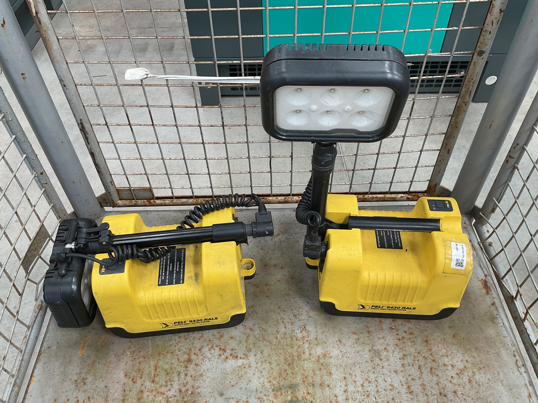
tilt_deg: -47.3
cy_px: 202
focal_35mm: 29
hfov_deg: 61.7
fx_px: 451
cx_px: 269
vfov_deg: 48.2
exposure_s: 1/120
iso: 50
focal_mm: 3
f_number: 1.8
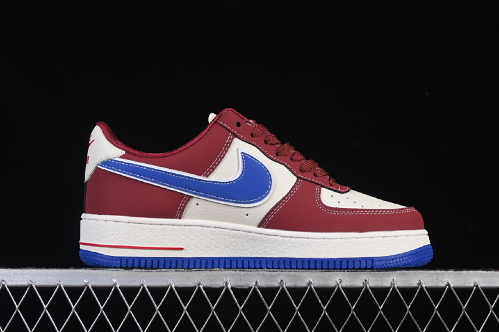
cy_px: 166
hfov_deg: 27.0
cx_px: 250
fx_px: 1040
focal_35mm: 75
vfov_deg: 18.2
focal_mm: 50
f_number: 8
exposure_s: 1/80
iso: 160
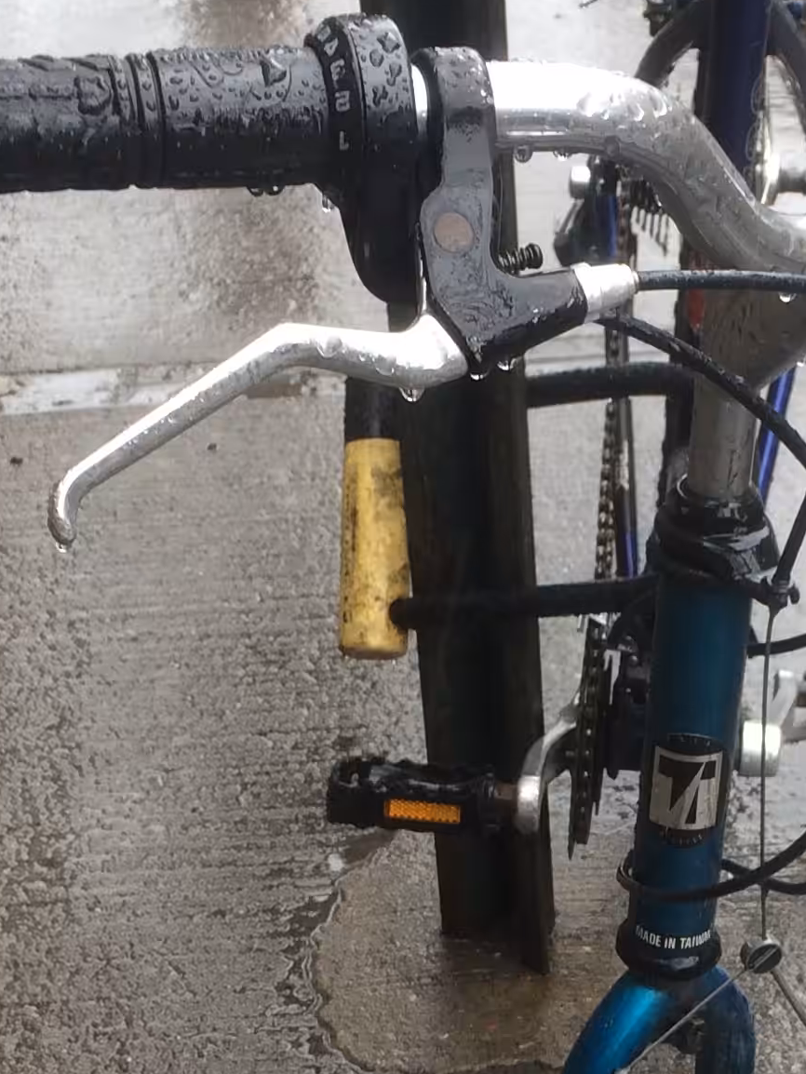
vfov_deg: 23.2
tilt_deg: -39.1
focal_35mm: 82
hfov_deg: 17.9
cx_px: 607
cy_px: 971
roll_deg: +4.6
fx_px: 2545
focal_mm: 4.15
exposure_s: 1/132
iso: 32
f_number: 2.2
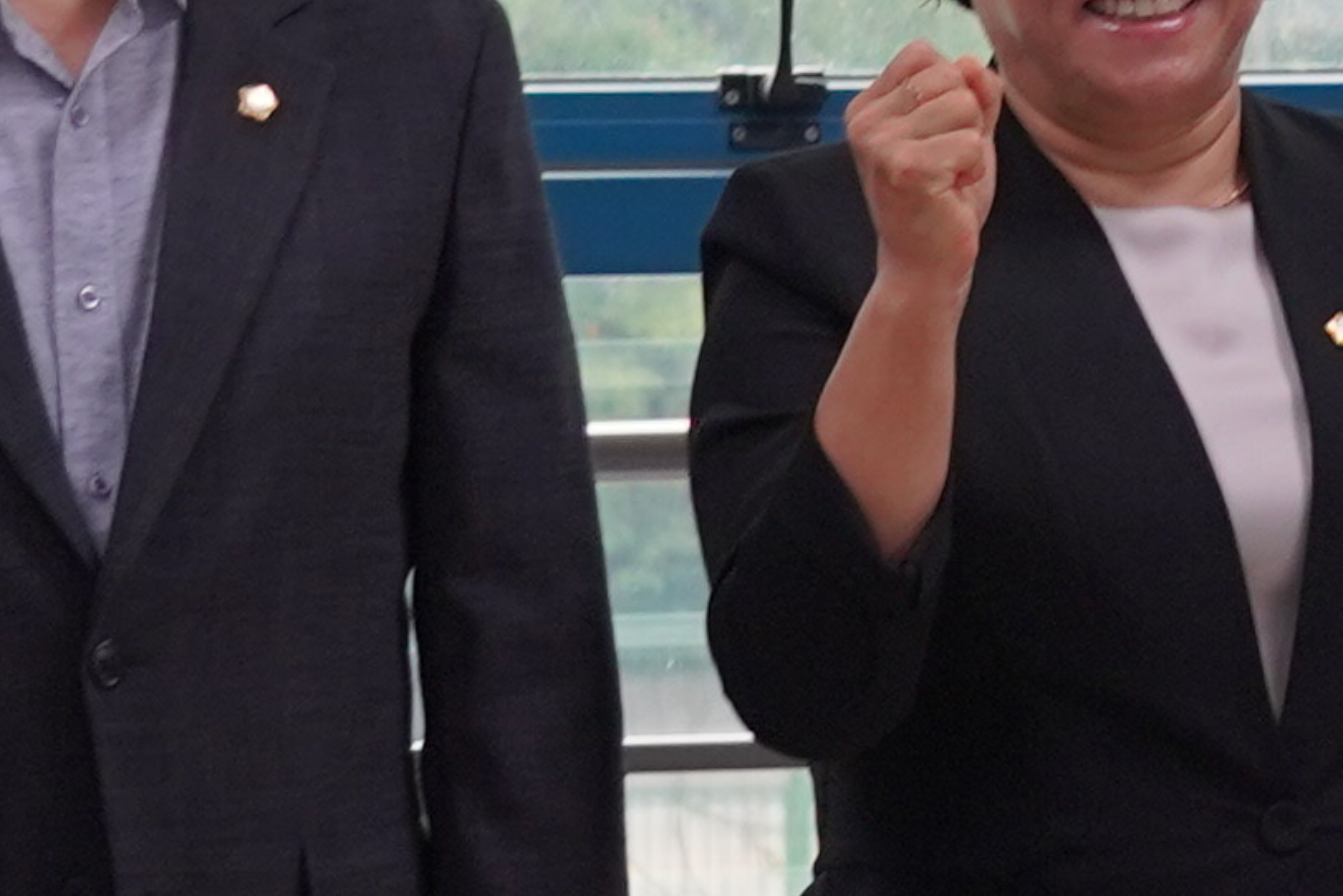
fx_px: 10484
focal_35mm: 281
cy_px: -442
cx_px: 1653
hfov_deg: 7.3
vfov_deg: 4.9
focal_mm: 38
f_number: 4
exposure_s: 1/160
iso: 500
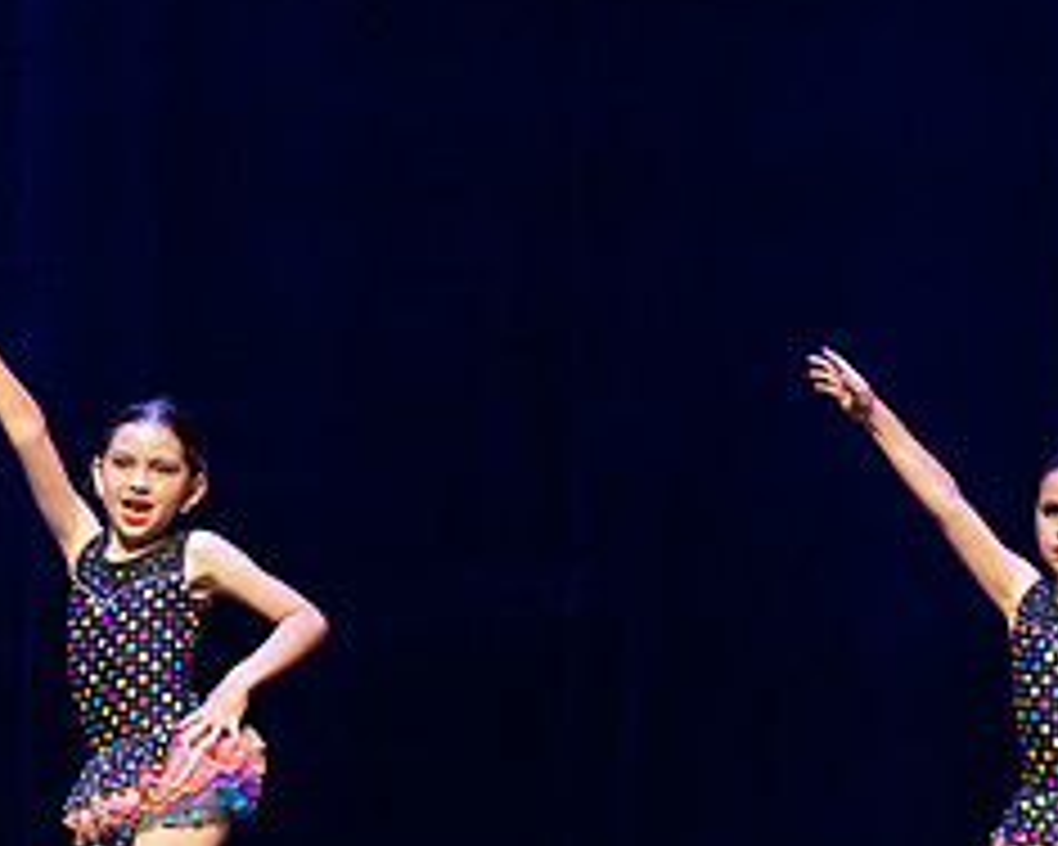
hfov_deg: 7.0
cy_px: 742
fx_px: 8674
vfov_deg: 5.6
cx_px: 120
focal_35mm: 277
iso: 3200
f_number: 2.8
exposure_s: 1/640
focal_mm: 92
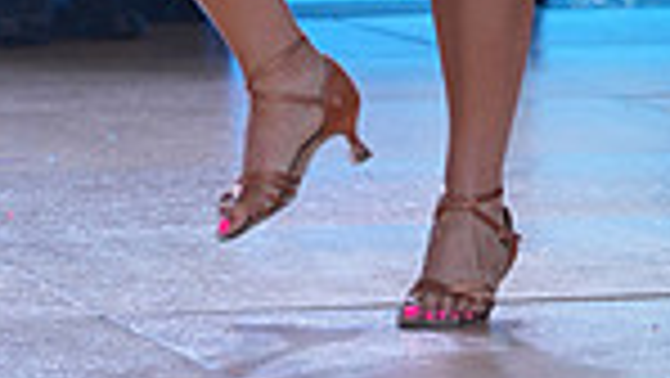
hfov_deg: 3.3
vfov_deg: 1.9
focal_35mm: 652
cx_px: 272
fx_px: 11589
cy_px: -414
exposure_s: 1/400
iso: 1250
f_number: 5.6
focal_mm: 160
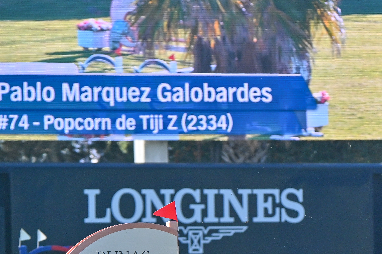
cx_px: 363
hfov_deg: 2.6
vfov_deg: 1.7
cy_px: 240
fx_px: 8382
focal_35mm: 790
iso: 1000
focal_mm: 350
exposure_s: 1/3200
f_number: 6
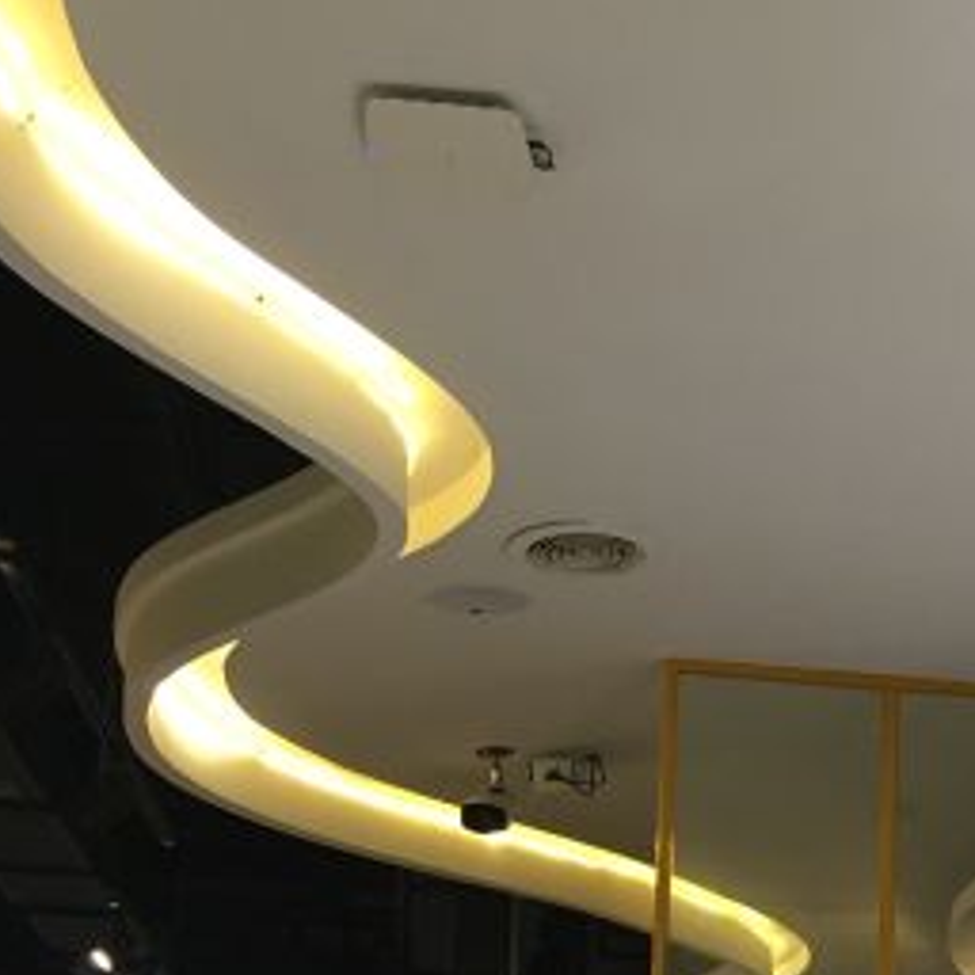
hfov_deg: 23.2
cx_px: 1066
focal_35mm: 70
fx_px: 2231
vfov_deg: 24.0
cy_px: 866
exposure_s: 1/33
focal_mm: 4.15
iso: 160
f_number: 2.2
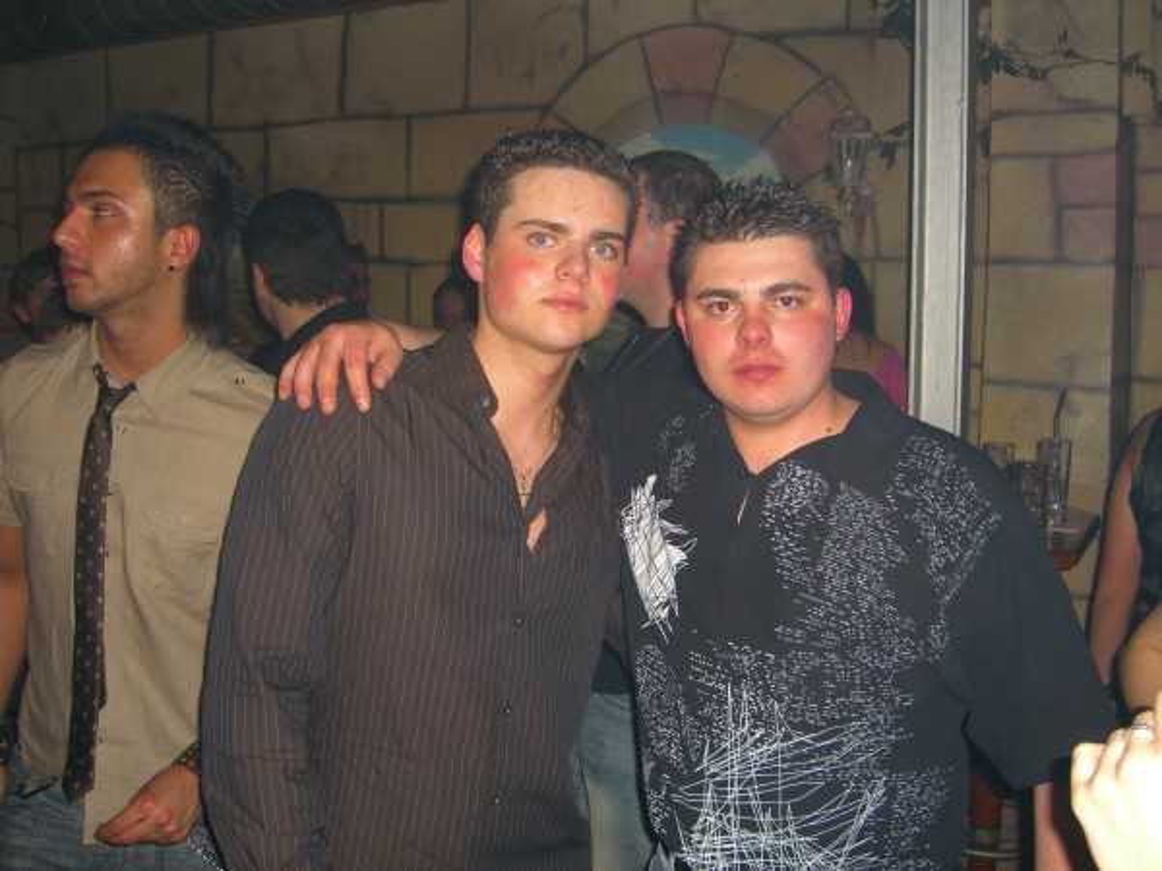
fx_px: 1276
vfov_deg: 37.7
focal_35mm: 38
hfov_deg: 49.0
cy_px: 436
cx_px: 581
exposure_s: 1/60
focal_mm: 7.9
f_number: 2.8
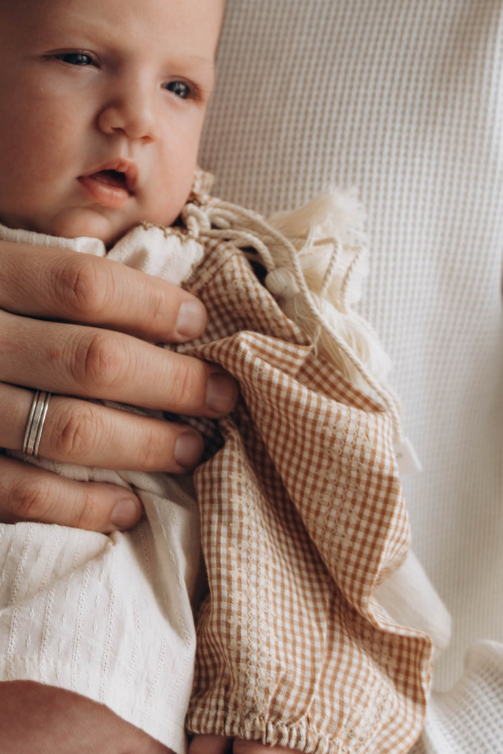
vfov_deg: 17.7
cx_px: -60
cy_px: 120
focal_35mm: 114
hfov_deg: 11.8
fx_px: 2388
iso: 80
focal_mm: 41
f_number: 2.8
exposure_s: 1/125
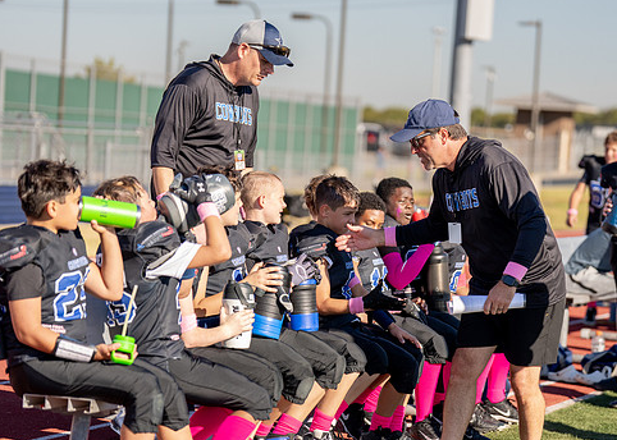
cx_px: 368
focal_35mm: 144
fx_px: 2523
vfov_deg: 10.0
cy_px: 240
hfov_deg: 13.9
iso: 160
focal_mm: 111
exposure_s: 1/1600
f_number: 2.8
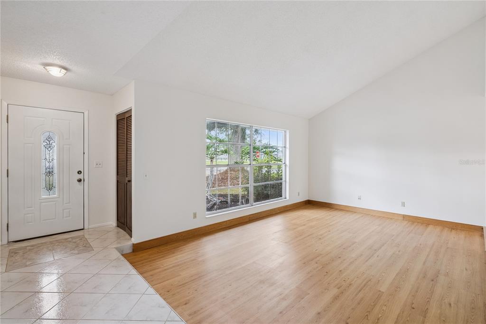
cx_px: 243
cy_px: 162
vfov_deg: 73.8
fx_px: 216
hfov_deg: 96.7
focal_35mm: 16
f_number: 9
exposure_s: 1/50
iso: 1250
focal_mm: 16
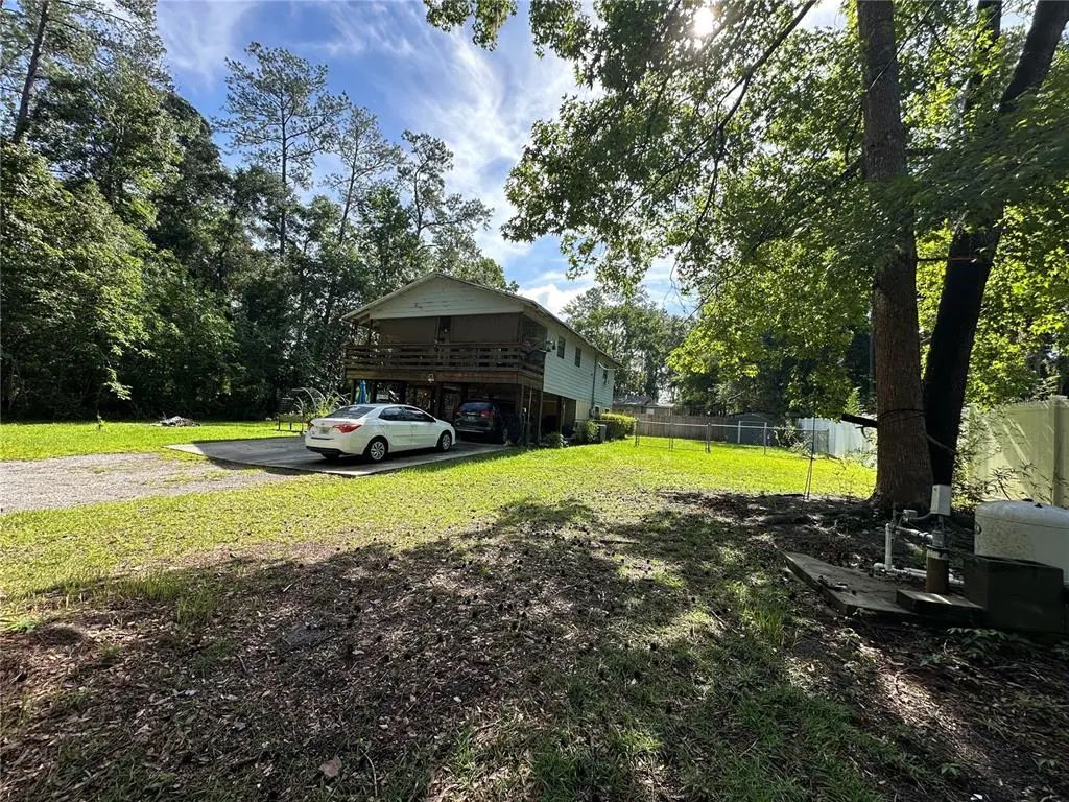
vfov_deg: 85.7
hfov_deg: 102.1
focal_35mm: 14
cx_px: 534
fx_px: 432
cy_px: 401
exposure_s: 1/678
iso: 40
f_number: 2.2
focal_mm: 2.22
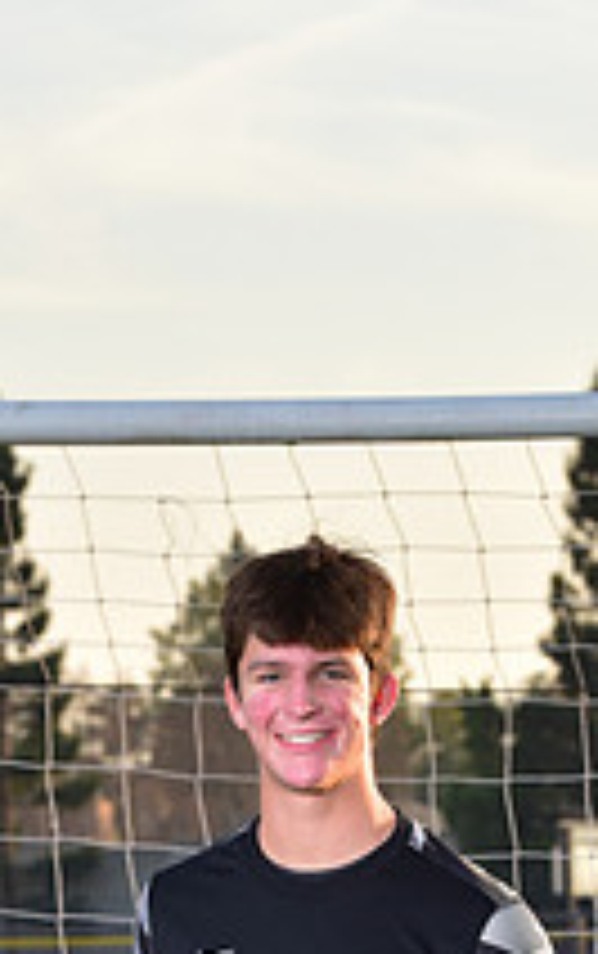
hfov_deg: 4.6
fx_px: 7386
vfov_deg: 7.3
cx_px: 142
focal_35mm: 284
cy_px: 1210
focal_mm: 102
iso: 400
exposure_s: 1/250
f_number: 8
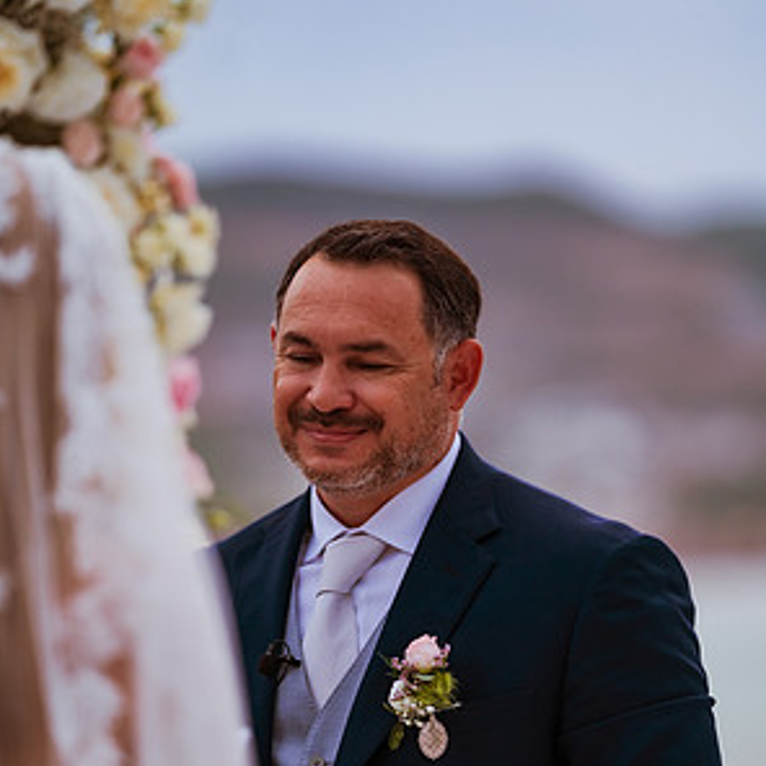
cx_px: 382
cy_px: 512
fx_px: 4356
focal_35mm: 174
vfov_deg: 10.0
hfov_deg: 10.0
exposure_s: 1/1250
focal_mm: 135
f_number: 1.8
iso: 800
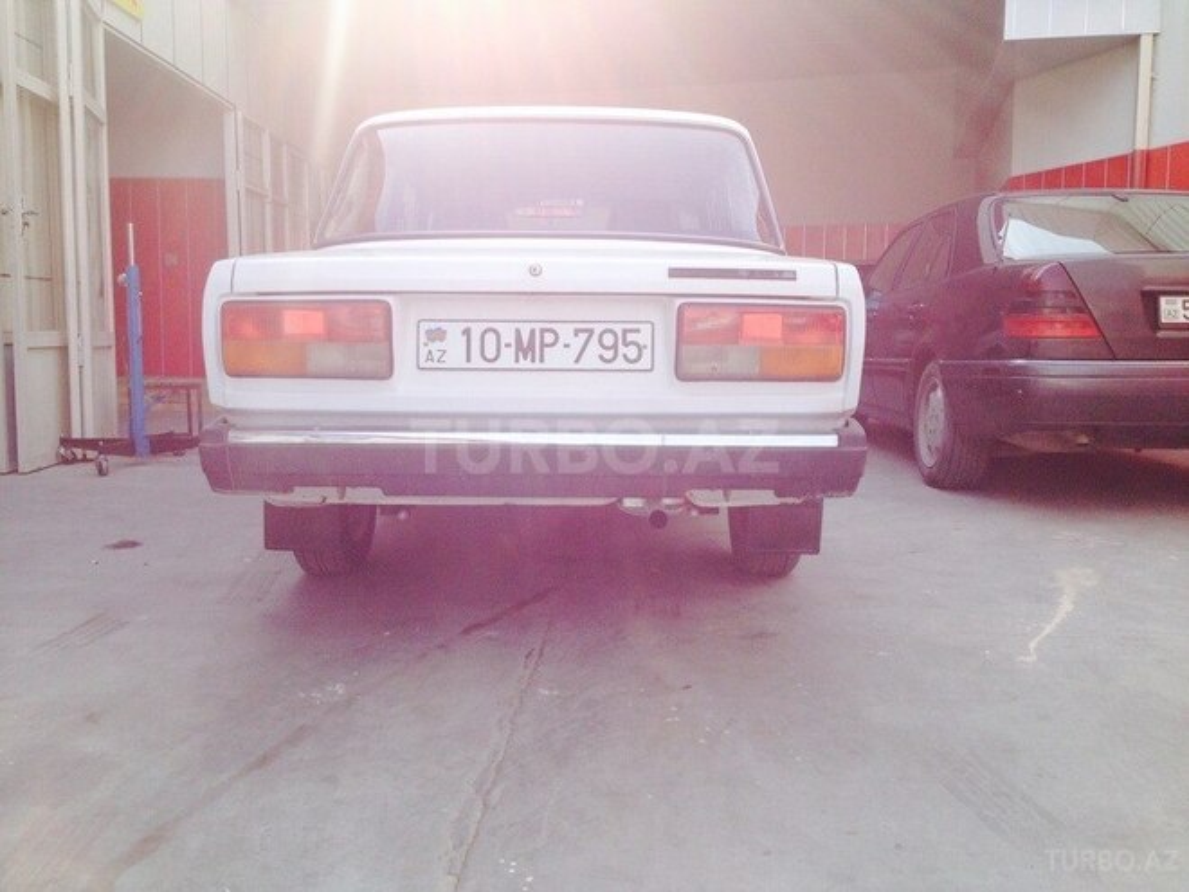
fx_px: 1202
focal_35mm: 35
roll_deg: -0.8
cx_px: 594
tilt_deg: -5.3
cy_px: 446
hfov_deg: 52.6
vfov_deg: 40.7
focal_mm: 4.28
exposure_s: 1/657
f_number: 2.4
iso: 50
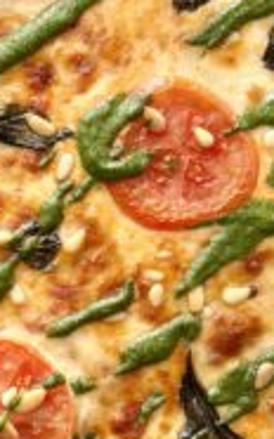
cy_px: 267
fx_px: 1639
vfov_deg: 15.3
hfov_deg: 9.5
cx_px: 30
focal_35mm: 137
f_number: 1.78
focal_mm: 6.86
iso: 80
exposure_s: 1/584
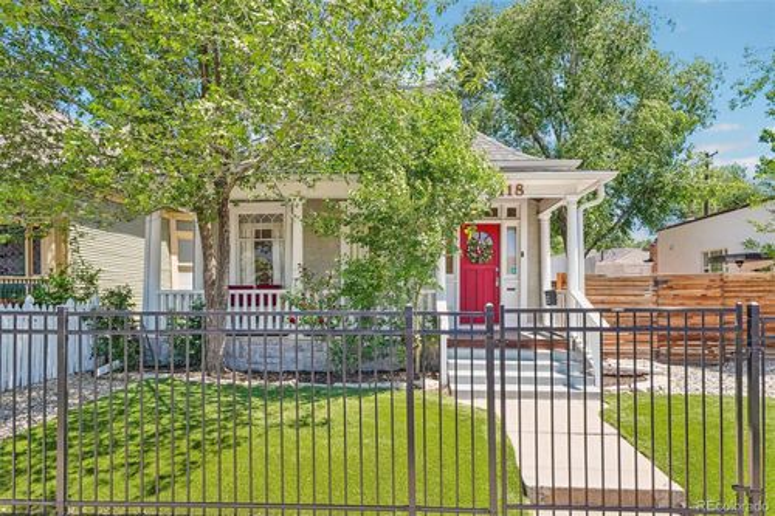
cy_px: 258
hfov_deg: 77.0
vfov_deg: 55.8
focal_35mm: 23
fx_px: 487
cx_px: 388
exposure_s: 1/320
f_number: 8
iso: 800
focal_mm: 15.1
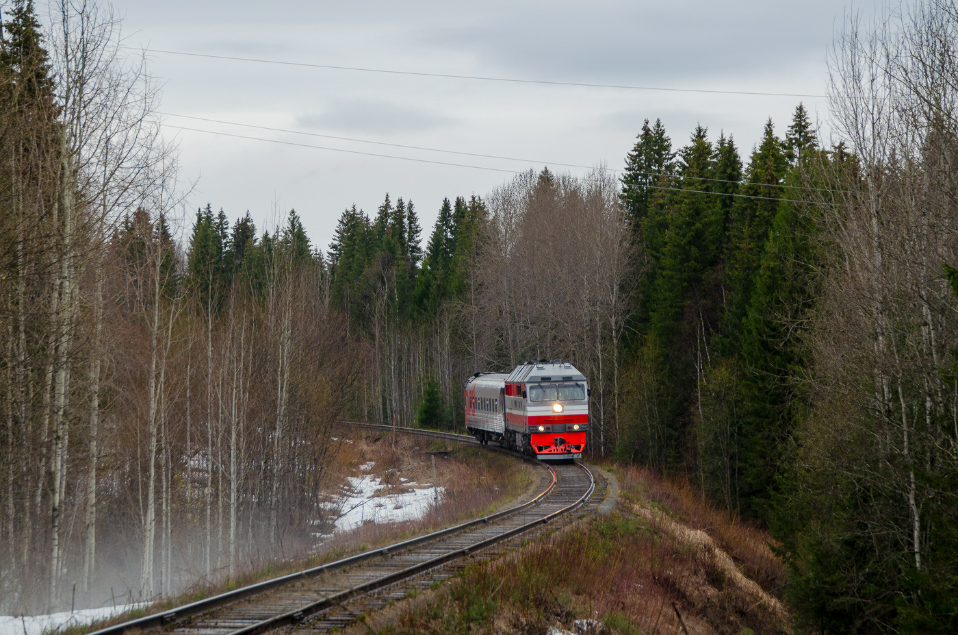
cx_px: 479
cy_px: 318
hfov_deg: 16.1
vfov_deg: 10.7
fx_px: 3386
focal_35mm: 128
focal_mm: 85
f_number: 7.1
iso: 400
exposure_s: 1/200
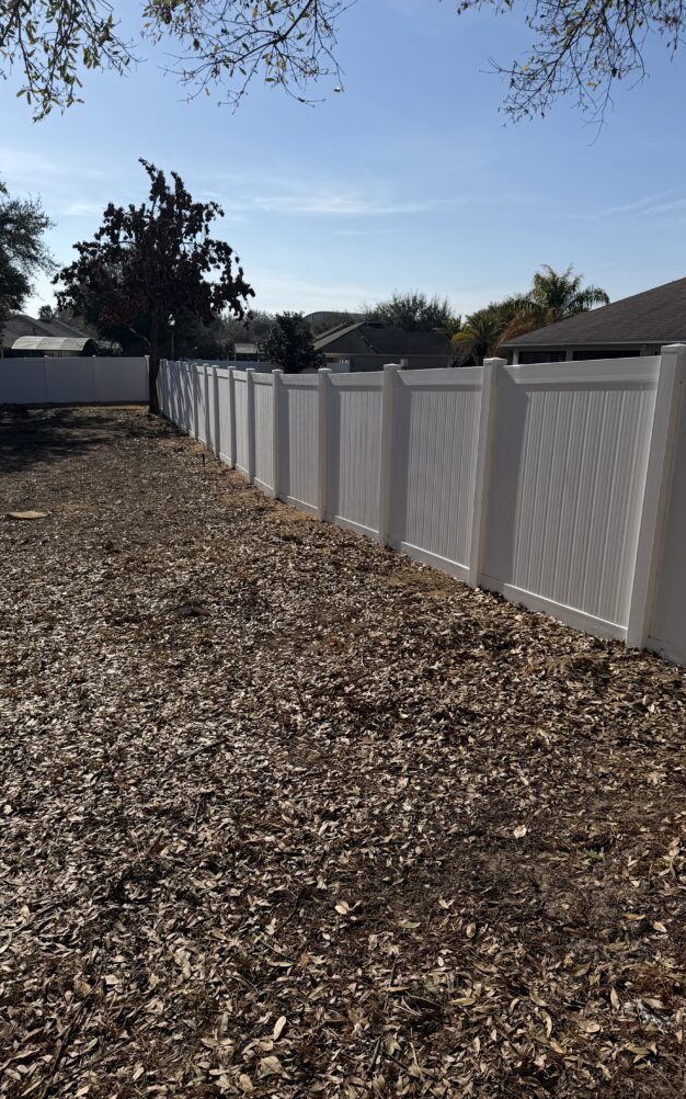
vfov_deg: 70.4
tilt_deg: -14.5
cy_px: 557
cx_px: 350
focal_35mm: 26
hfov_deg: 47.6
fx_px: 778
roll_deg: -1.9
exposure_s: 1/9091
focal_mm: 6.76
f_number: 1.78
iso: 80
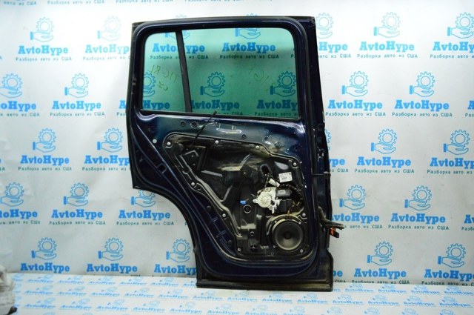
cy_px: 158
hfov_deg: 67.4
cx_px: 237
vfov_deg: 47.8
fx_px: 355
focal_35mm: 27
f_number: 3.5
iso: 6400
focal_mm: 18
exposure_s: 1/800
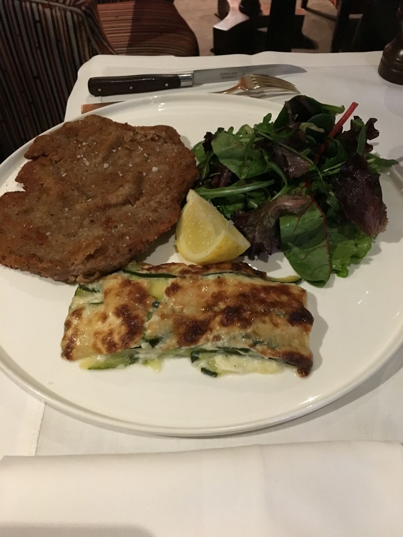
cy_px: 268
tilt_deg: -49.9
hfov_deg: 48.2
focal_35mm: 29
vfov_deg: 61.7
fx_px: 450
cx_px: 202
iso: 640
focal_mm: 4.15
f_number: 2.2
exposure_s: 1/17
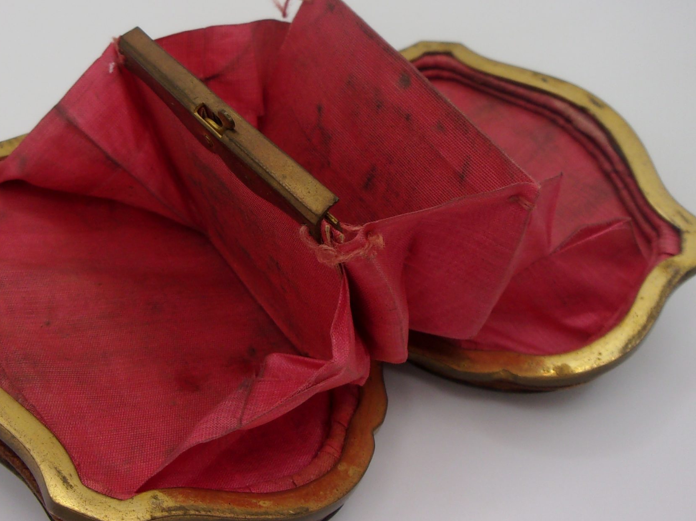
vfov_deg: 33.5
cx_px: 282
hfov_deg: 43.7
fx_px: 864
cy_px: 213
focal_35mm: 43
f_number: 3.9
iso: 80
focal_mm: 5.1
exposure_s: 1/170
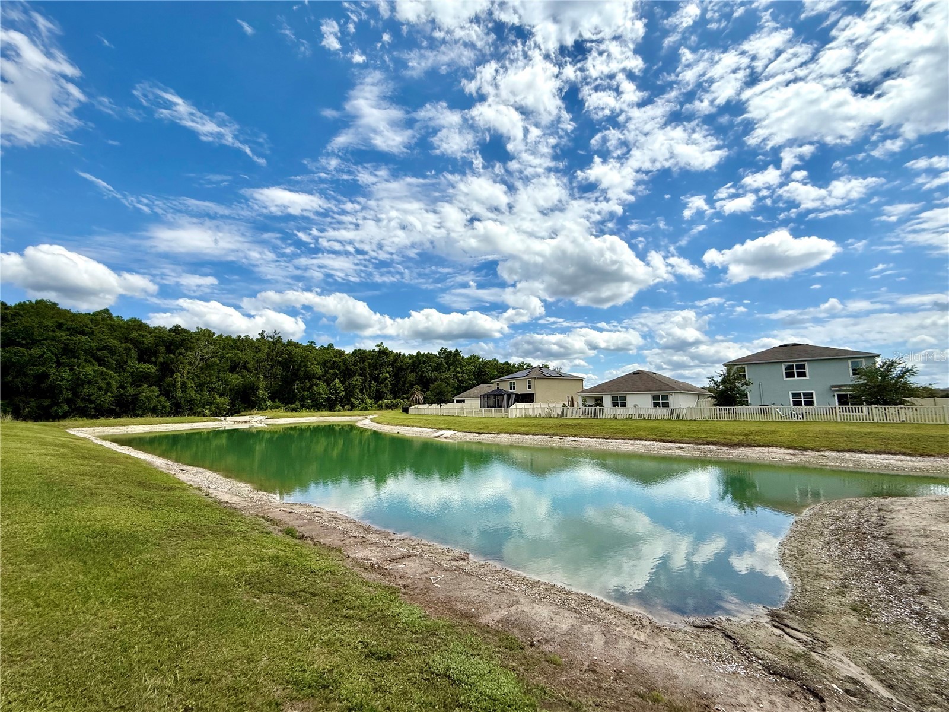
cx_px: 474
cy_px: 356
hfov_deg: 102.1
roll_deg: +2.8
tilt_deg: +4.0
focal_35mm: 14
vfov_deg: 85.7
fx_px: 384
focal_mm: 2.22
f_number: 2.2
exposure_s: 1/5155
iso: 50
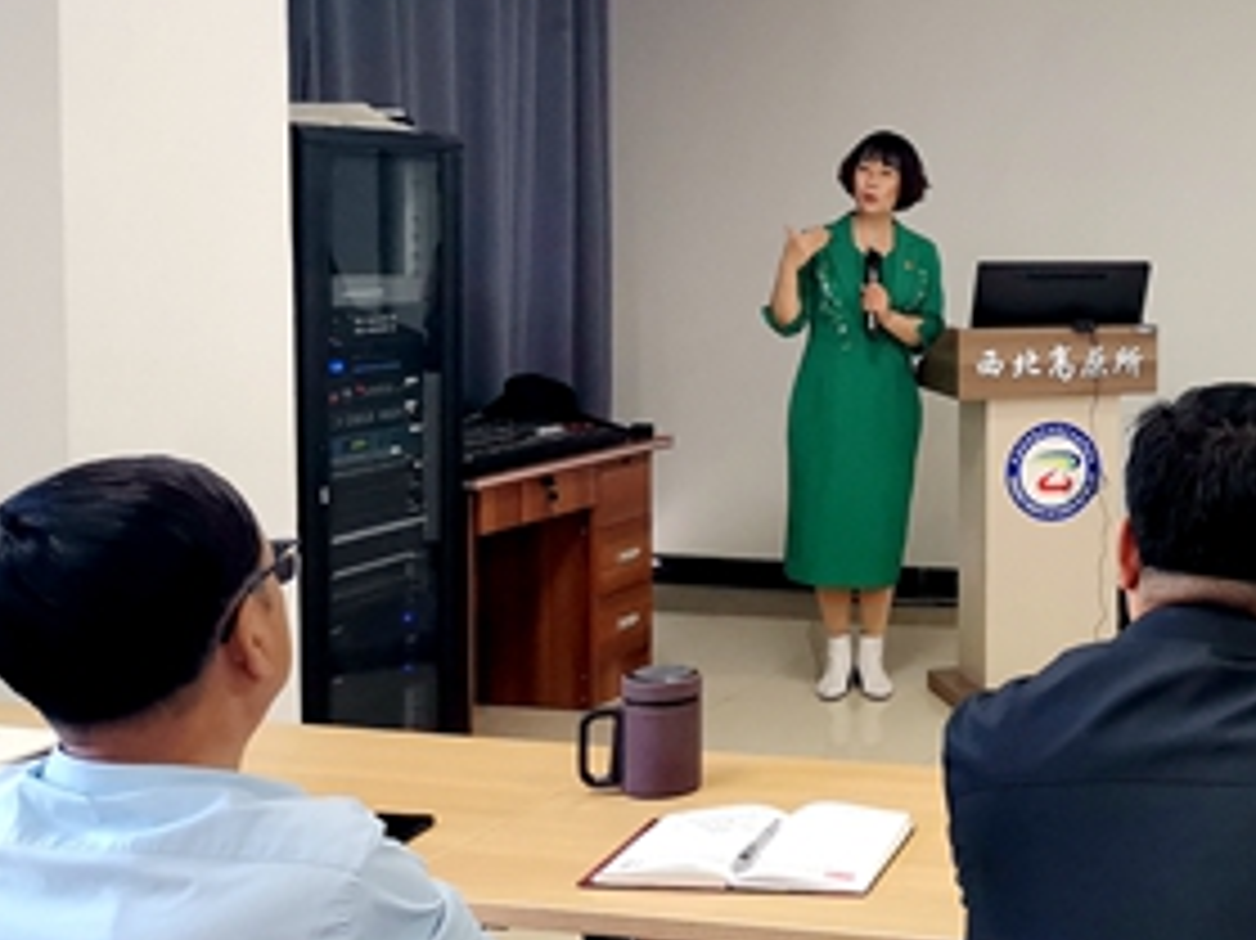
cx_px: 1238
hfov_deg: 31.9
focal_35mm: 56
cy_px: 301
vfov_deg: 25.9
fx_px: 2031
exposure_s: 1/100
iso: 160
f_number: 1.8
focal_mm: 4.75
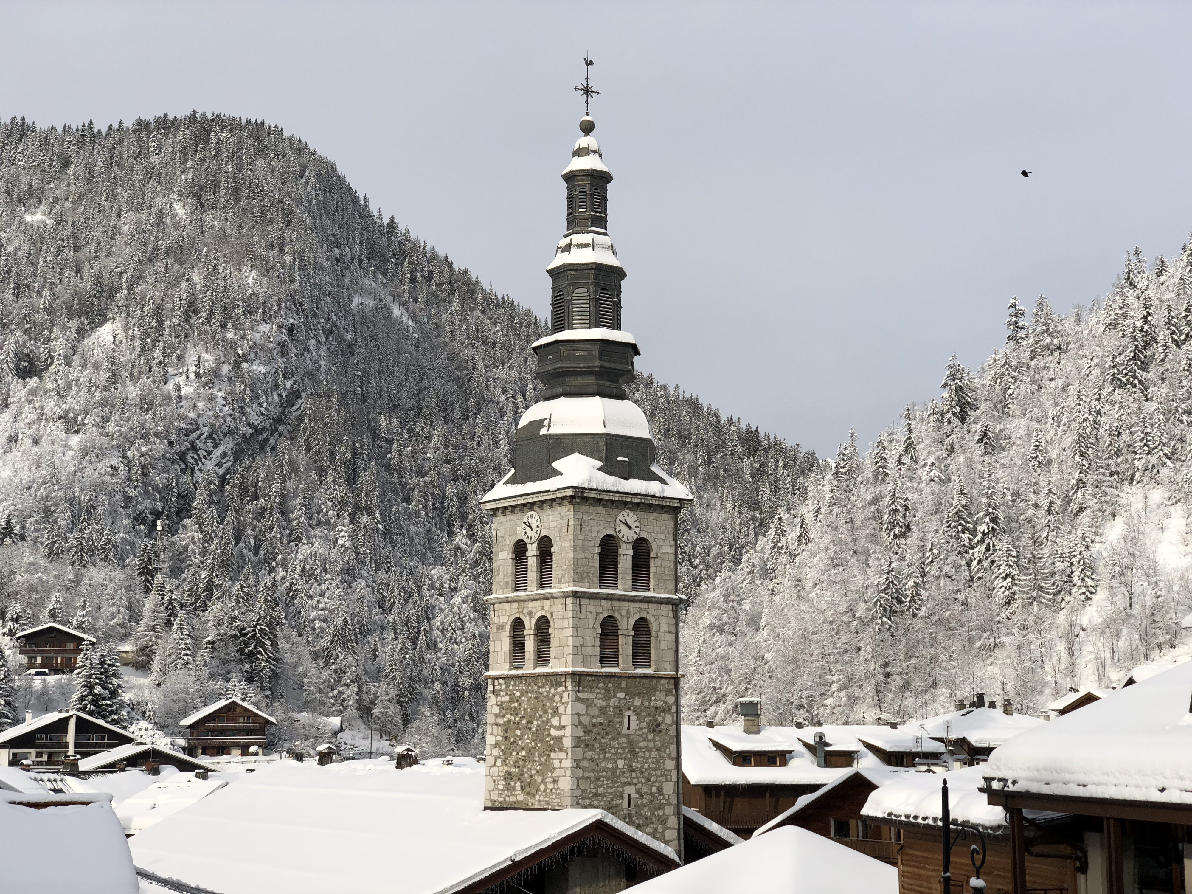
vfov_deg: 28.0
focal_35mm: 52
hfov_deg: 36.8
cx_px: 596
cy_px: 447
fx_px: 1791
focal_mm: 6
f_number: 2.4
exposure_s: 1/1230
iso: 16
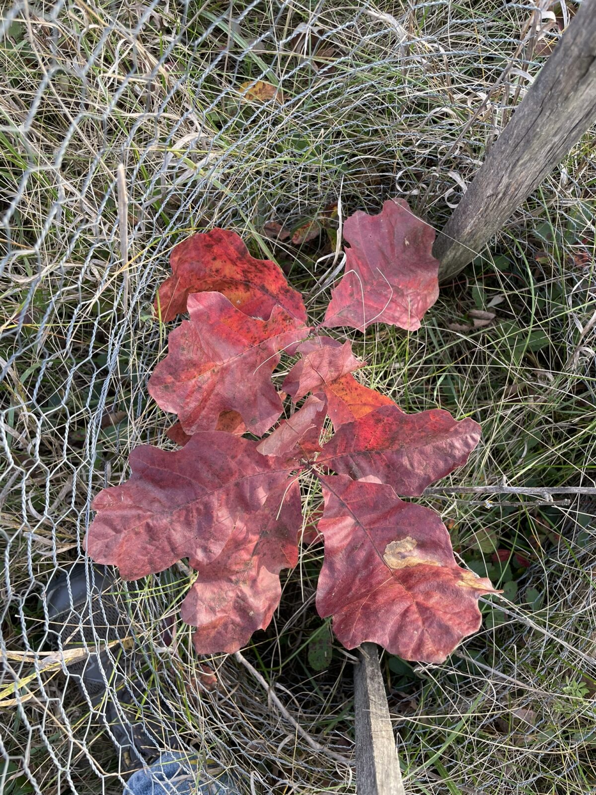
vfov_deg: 67.3
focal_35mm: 26
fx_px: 597
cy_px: 398
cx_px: 298
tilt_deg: -84.8
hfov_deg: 53.1
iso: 32
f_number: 1.6
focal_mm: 4.2
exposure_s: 1/129
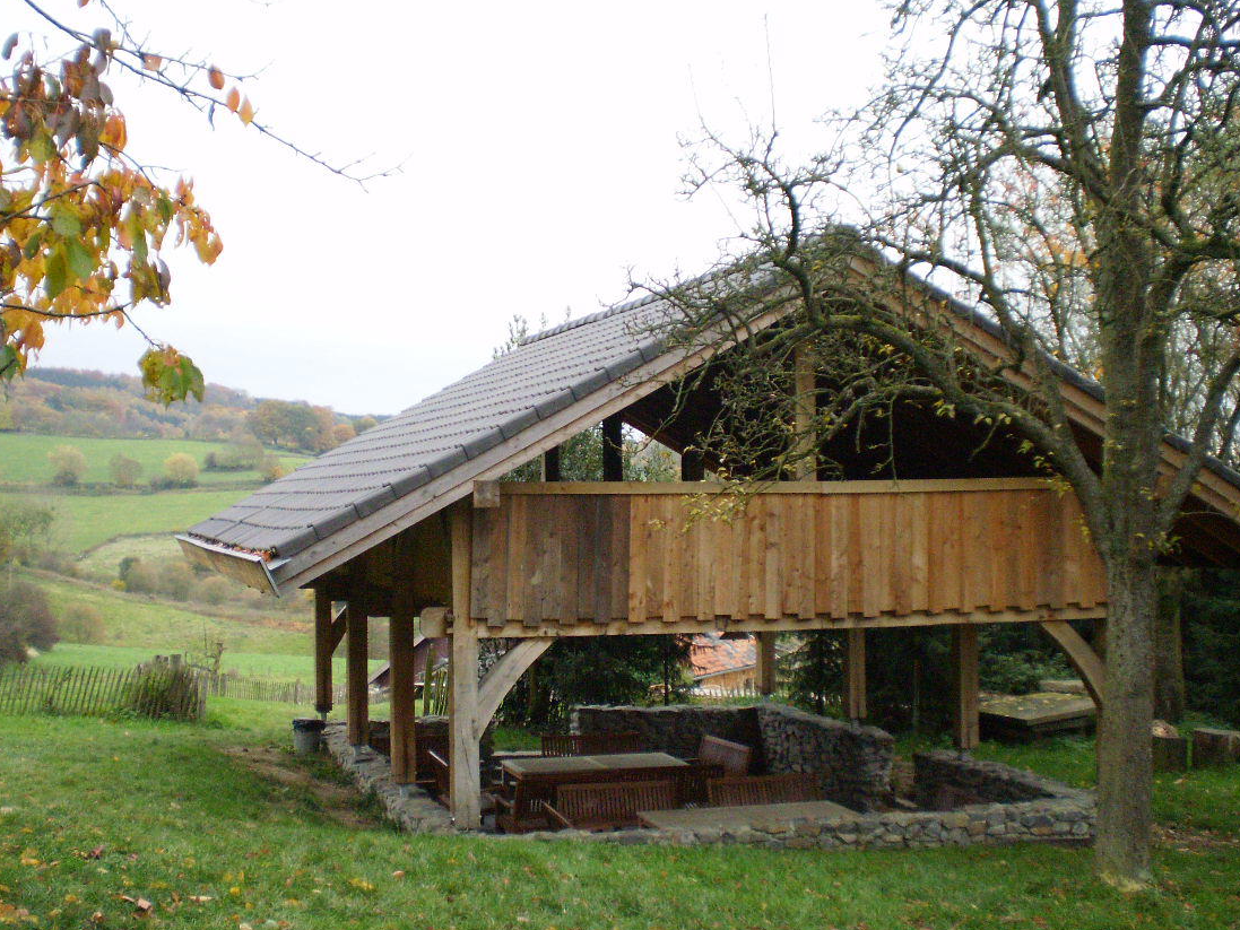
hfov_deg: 38.9
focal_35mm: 49
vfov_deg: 29.7
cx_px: 549
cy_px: 466
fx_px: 1755
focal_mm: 7.4
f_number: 3.5
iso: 400
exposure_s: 1/250
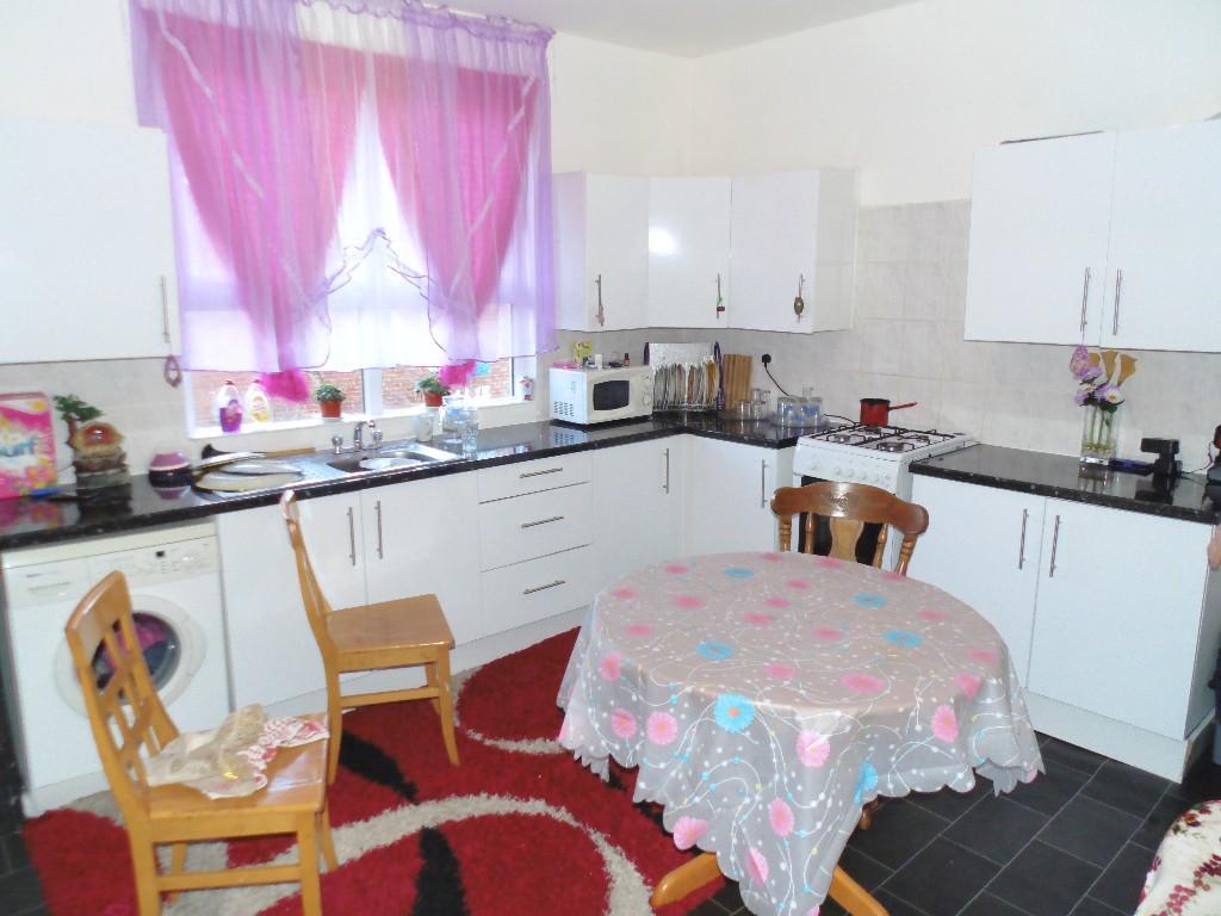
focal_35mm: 25
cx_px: 610
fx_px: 882
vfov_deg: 54.9
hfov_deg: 69.4
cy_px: 458
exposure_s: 1/60
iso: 200
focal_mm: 4.5
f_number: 3.1
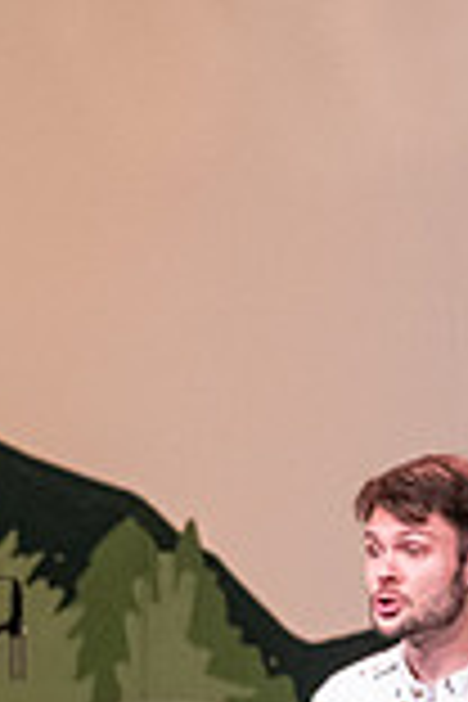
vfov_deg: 2.3
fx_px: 17763
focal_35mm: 911
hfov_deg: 1.5
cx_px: -92
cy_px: 896
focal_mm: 140
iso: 1600
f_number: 2.8
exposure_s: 1/210
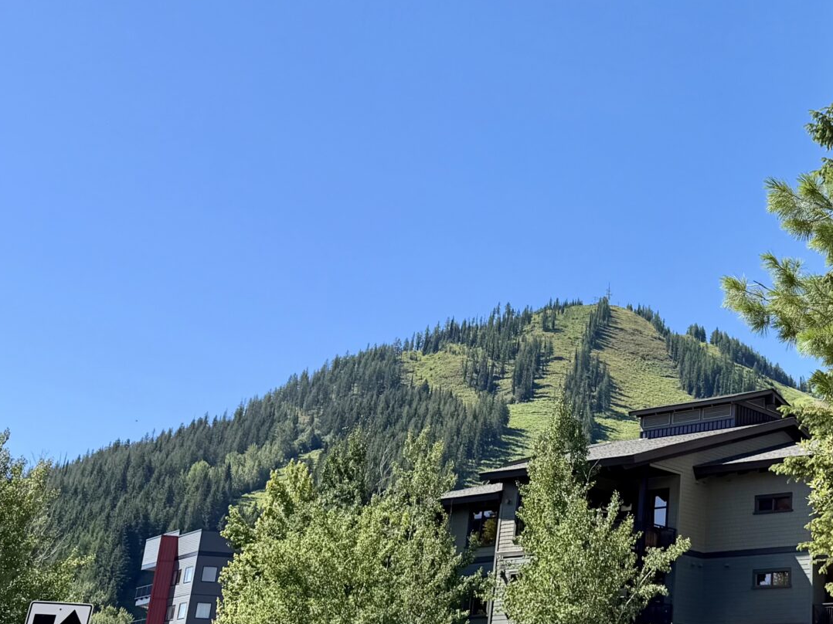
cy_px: 169
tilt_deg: +22.8
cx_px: 747
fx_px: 1371
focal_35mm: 57
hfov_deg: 32.2
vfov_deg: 25.4
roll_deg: -0.7
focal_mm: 6.76
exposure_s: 1/3279
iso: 80
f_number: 1.78
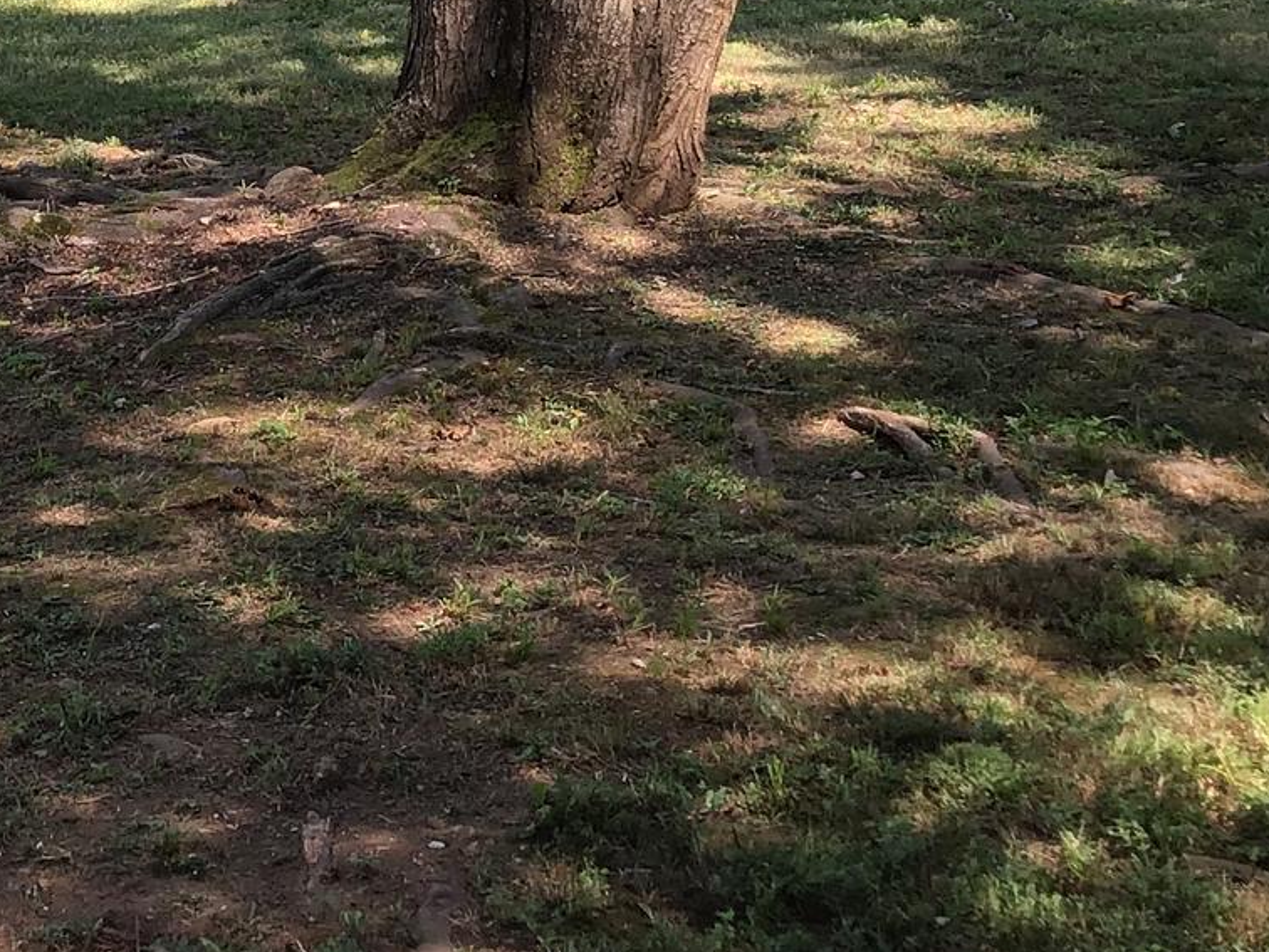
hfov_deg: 22.8
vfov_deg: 17.1
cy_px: -22
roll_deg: -0.1
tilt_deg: -8.4
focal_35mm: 84
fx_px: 3079
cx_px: 178
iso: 25
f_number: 2.4
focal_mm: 3.3
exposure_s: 1/294
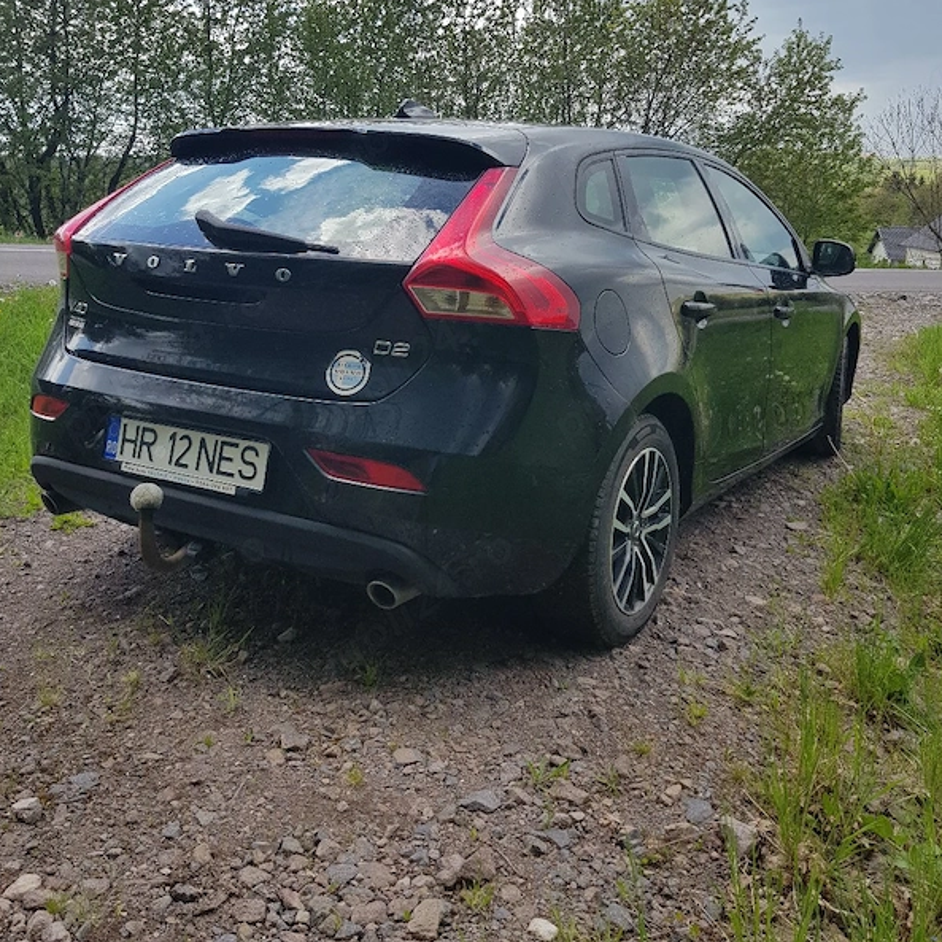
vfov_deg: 52.3
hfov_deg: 52.5
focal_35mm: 31
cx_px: 473
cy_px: 402
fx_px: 954
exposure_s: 1/1250
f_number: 1.7
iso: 40
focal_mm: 4.2
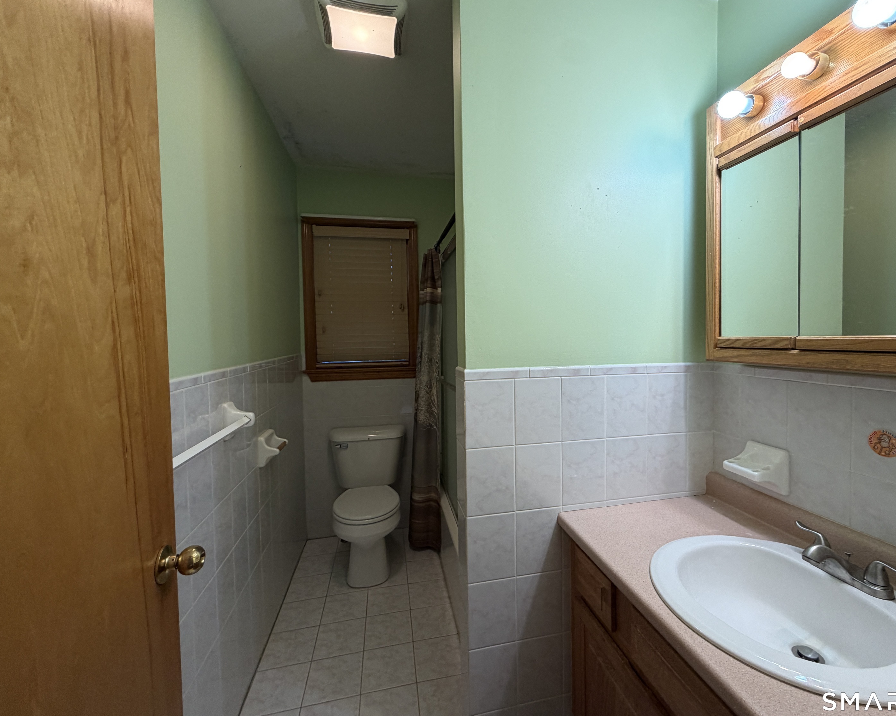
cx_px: 477
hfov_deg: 96.7
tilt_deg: -1.7
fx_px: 398
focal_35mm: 15
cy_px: 350
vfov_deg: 84.0
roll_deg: +1.6
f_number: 2.2
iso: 160
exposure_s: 1/120
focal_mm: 2.22
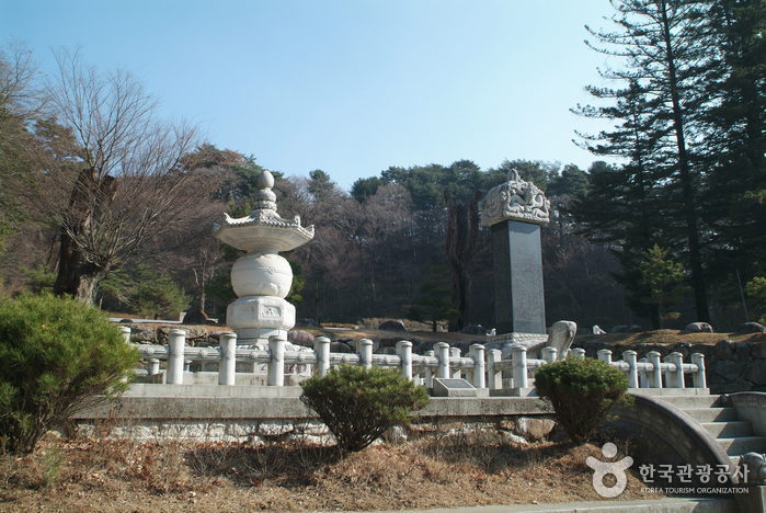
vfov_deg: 43.7
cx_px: 383
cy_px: 256
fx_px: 639
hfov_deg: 61.9
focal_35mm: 30
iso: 200
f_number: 8
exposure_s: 1/250
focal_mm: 20
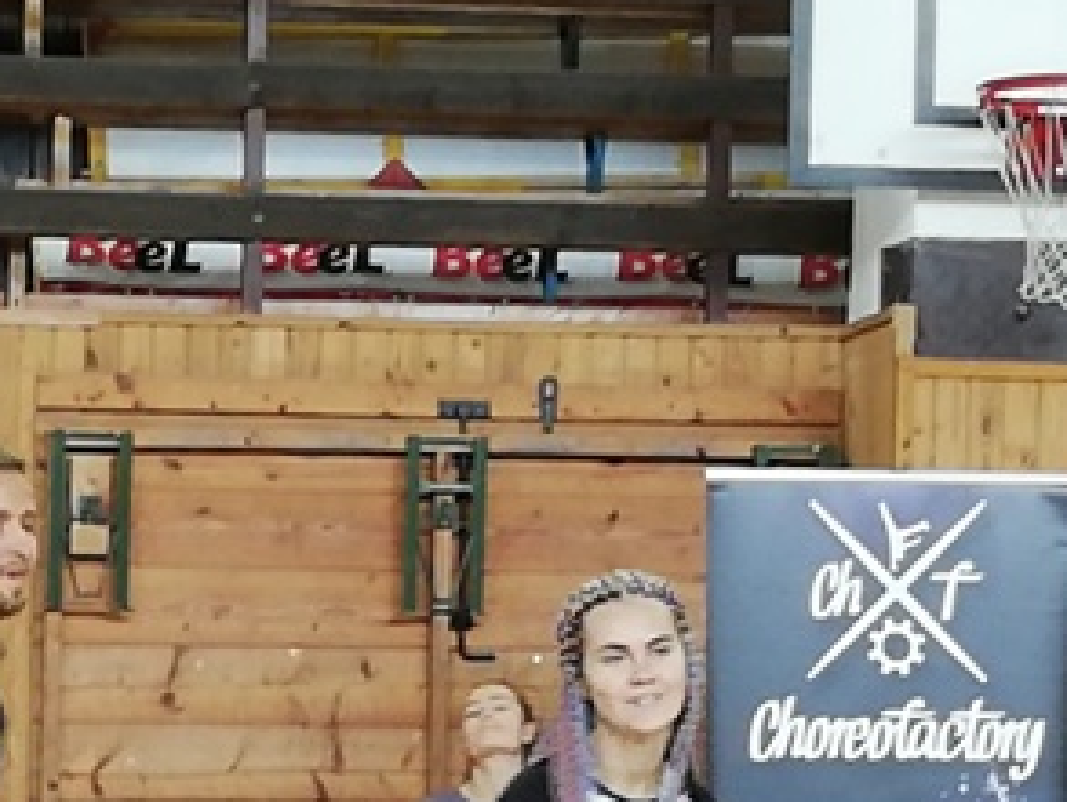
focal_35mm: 213
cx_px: 102
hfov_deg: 9.2
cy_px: 904
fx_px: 6568
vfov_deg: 6.9
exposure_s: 1/25
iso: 320
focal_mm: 3.81
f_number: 2.2
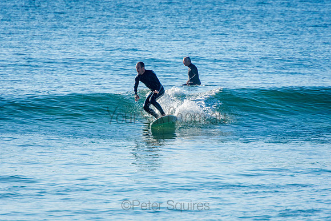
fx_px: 5518
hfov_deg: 3.4
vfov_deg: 2.3
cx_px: 166
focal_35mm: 600
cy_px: 110
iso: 220
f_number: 5.6
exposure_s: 1/1250
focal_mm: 400
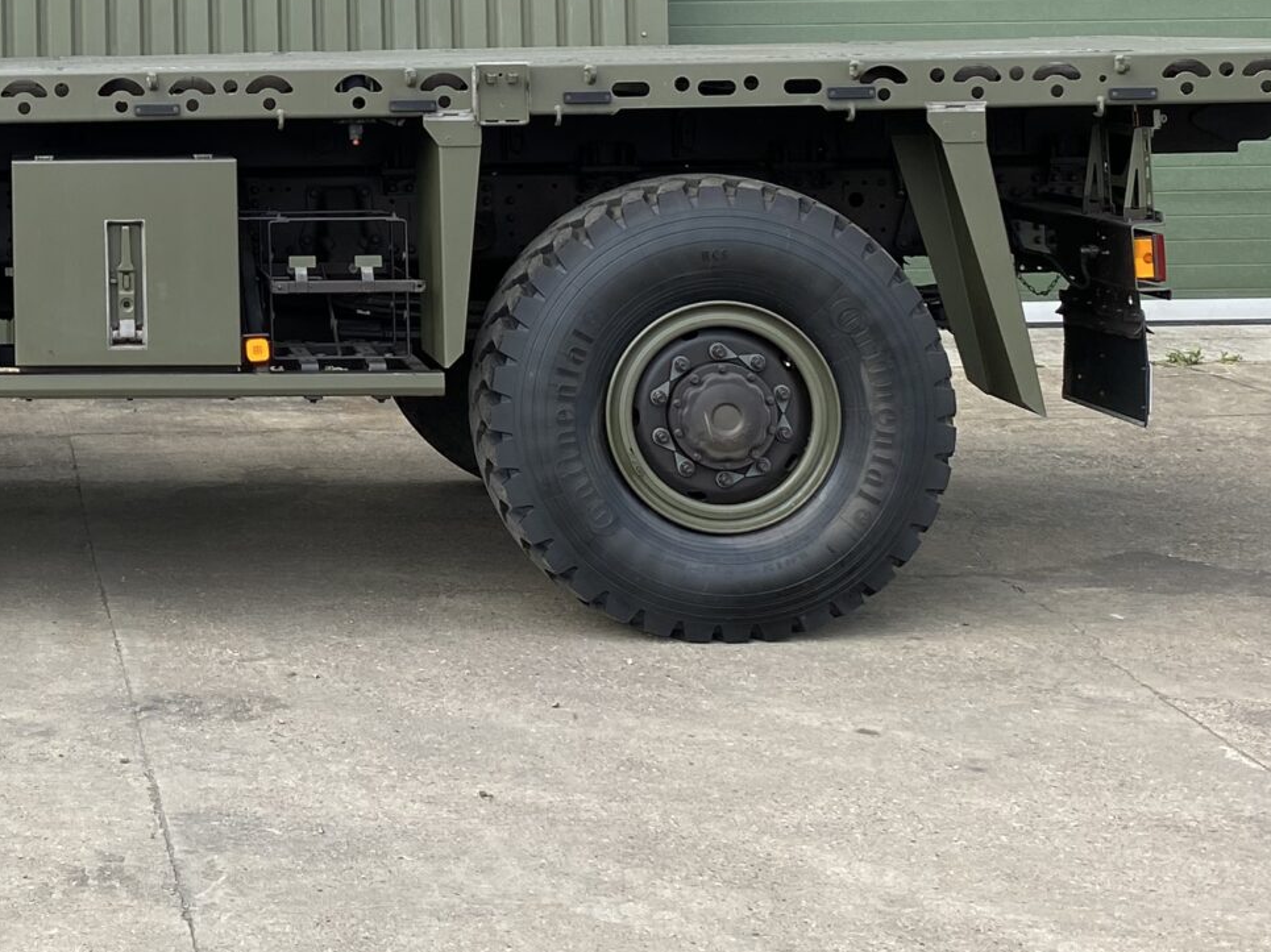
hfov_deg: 26.3
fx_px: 2533
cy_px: -61
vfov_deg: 20.4
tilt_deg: +1.1
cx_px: -67
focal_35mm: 69
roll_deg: +0.4
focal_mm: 4.25
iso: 32
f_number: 1.8
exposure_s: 1/685
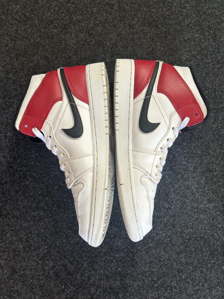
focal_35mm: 48
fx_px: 414
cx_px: 112
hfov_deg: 30.3
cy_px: 150
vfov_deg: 39.7
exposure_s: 1/50
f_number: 1.78
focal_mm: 6.86
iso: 80
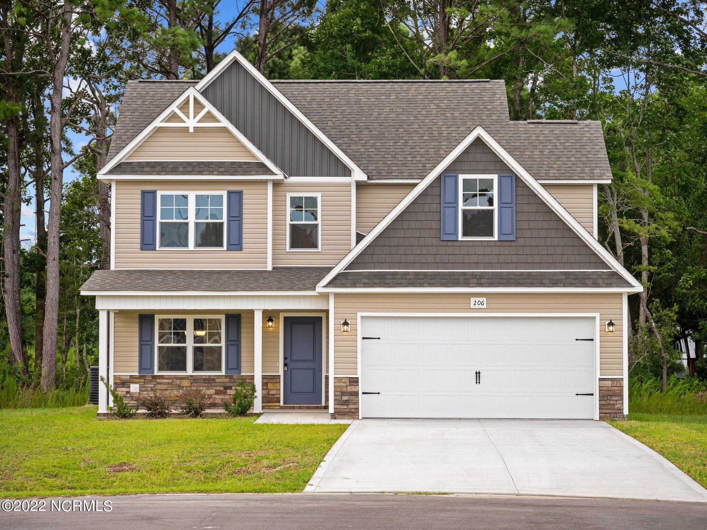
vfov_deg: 18.4
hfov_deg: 24.4
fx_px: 1634
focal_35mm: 80
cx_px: 354
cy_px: 265
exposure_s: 1/400
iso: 200
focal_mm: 40
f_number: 4
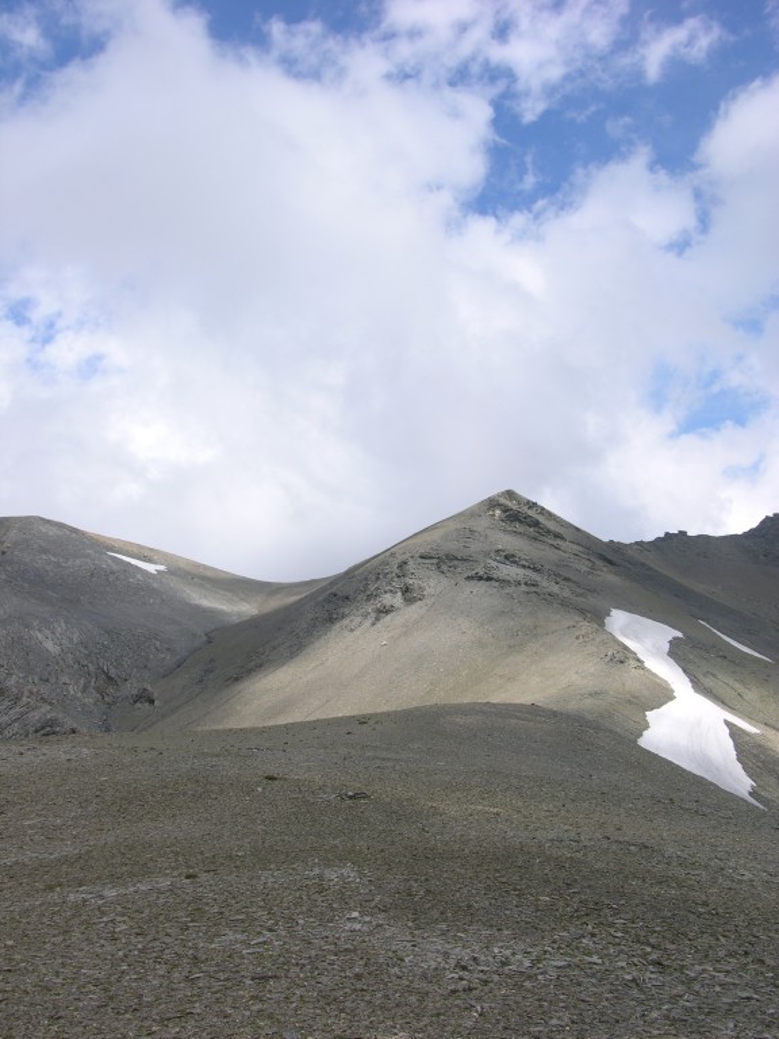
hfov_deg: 40.7
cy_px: 520
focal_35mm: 35
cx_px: 390
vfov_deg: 52.6
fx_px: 1050
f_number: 7.1
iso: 50
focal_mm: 8.9
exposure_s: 1/202
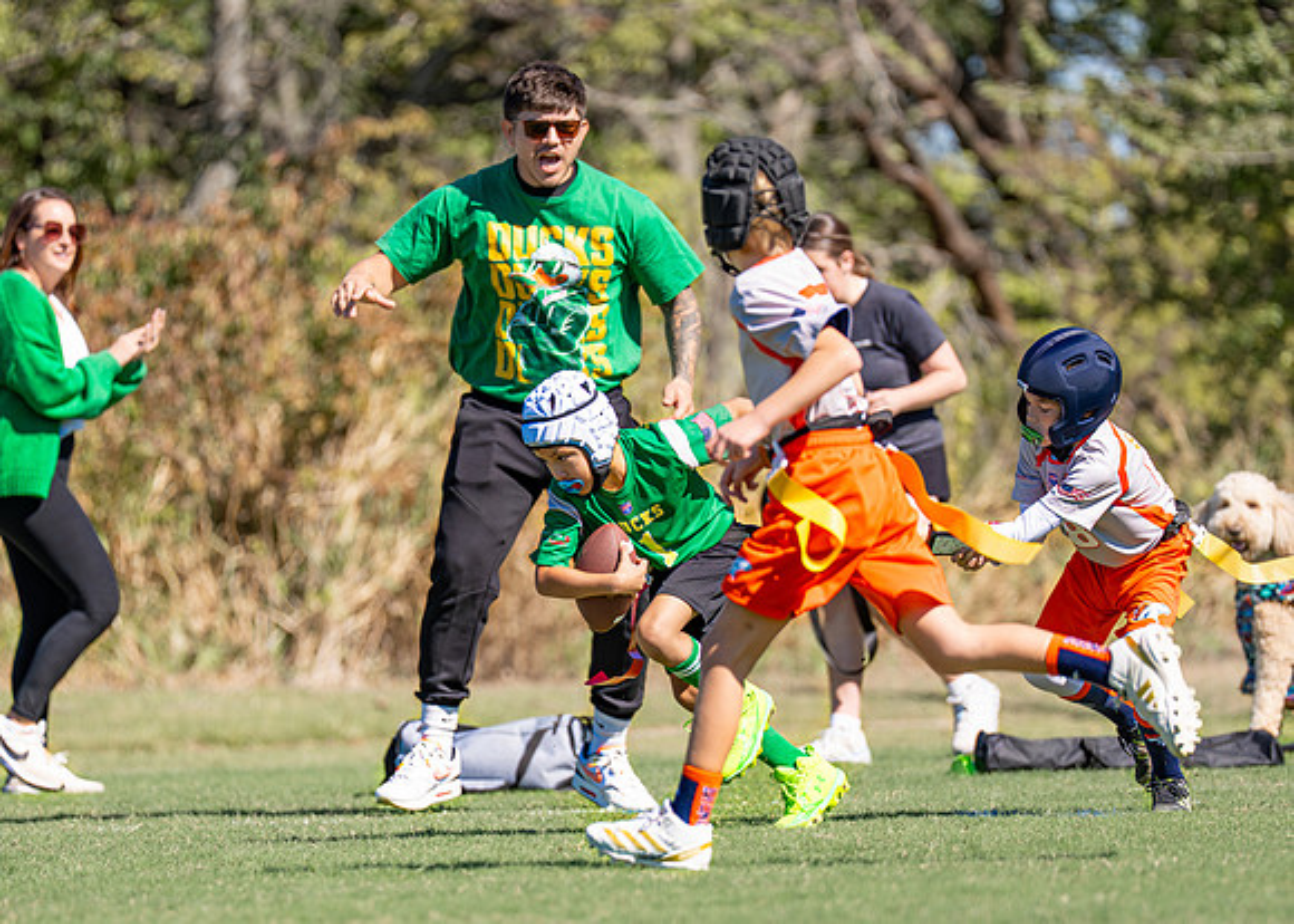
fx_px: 12616
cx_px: 632
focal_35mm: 343
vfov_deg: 4.2
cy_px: 600
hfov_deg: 5.9
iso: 200
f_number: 2.8
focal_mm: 200
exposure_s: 1/2500
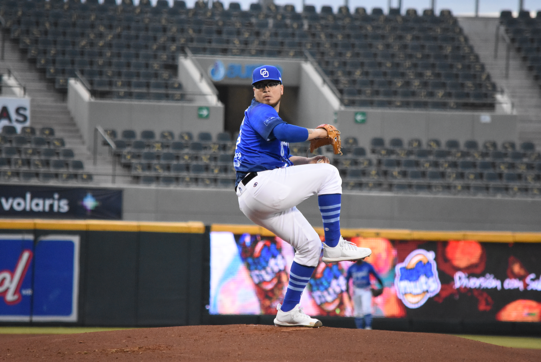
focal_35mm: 330
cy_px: 181
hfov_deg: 6.2
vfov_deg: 4.2
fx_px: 4963
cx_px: 270
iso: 5000
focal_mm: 220
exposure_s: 1/1000
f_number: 5.6
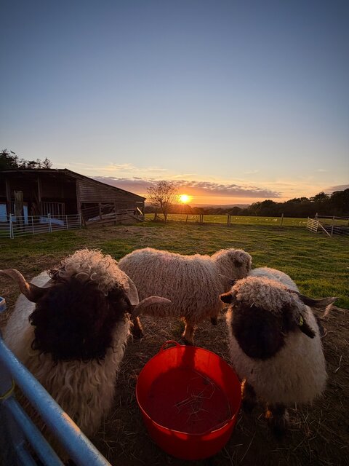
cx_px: 174
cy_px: 233
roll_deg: -3.2
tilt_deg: -6.1
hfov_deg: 85.7
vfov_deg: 102.1
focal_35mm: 14
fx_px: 188
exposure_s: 1/502
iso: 50
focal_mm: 2.22
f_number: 2.2
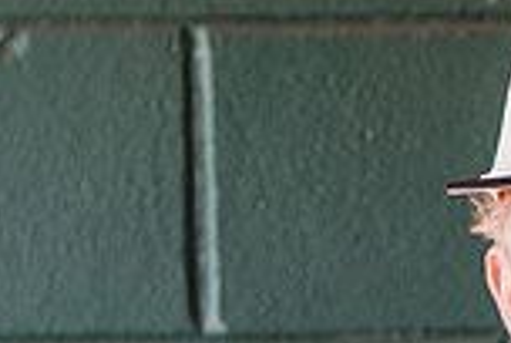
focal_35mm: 343
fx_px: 4878
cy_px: 590
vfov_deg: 4.0
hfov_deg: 6.0
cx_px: 612
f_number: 2.8
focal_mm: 85
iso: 160
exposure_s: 1/200
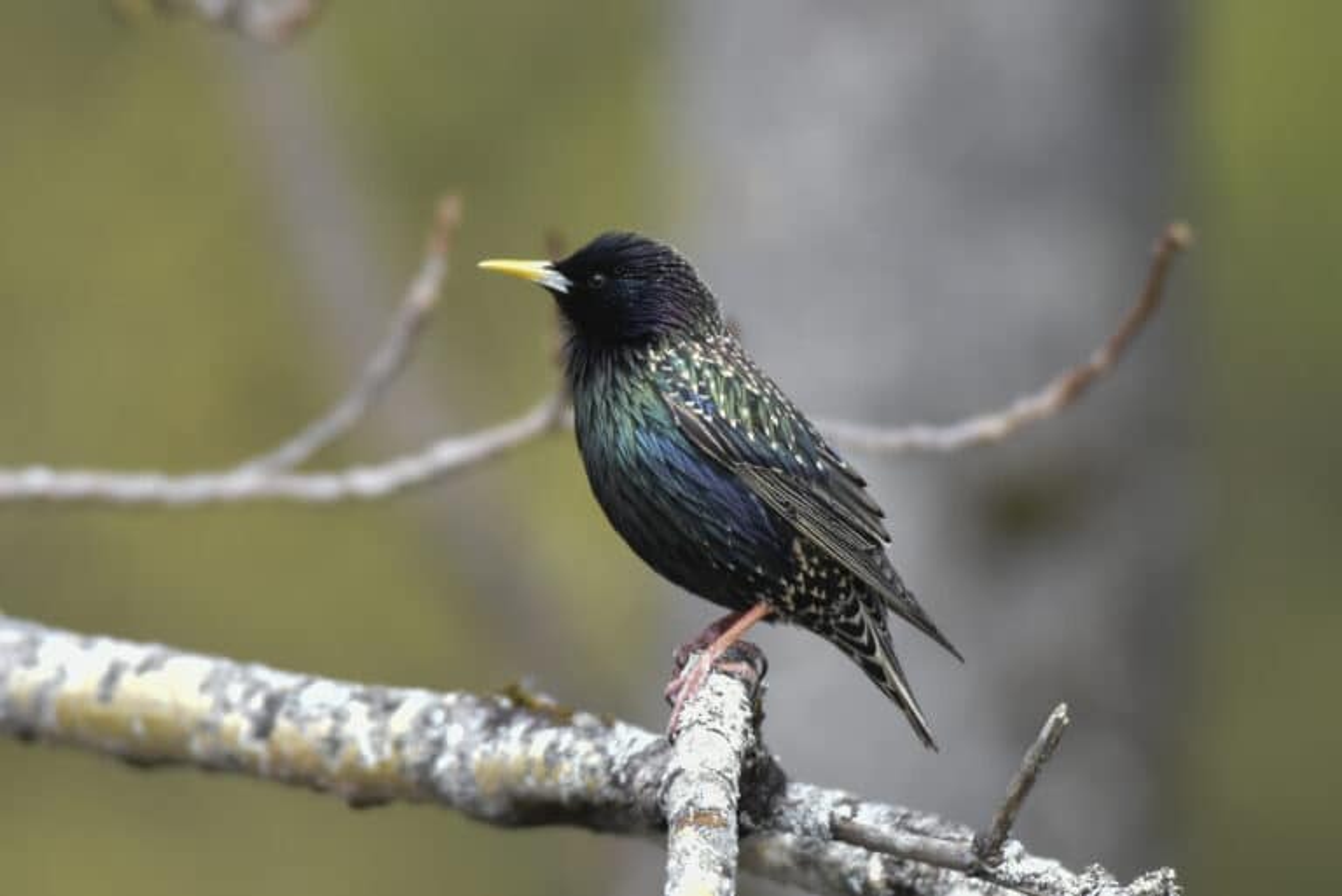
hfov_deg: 4.1
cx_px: 671
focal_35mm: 500
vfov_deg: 2.8
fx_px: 18649
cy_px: 448
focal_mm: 500
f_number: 6.3
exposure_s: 1/1250
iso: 1250
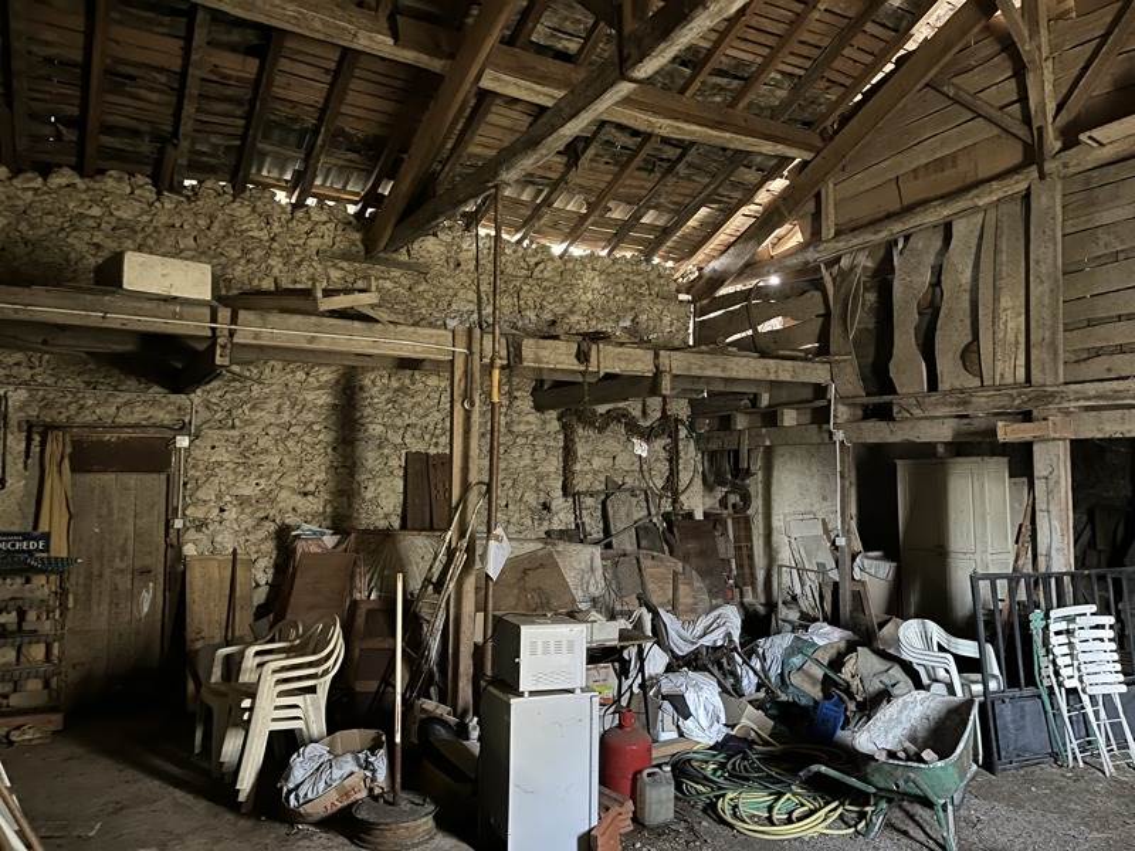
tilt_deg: +4.4
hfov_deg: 67.3
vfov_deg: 53.1
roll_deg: +0.2
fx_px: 852
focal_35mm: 26
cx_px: 568
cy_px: 426
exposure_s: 1/11
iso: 640
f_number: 1.6
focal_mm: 5.1
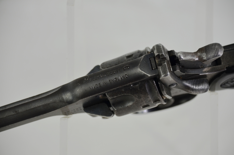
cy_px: 78
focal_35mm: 202
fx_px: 1314
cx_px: 117
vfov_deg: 6.8
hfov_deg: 10.2
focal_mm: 135
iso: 450
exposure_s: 1/250
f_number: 5.6
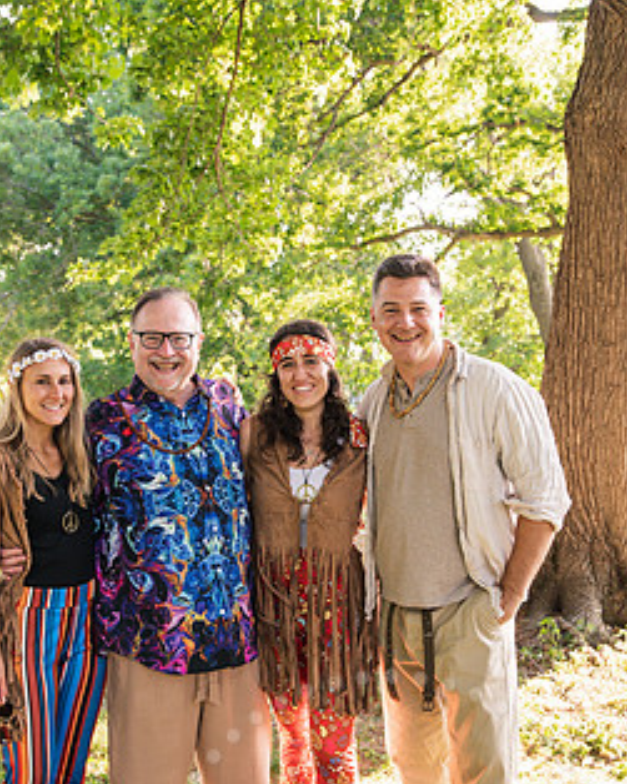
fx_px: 1091
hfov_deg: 32.0
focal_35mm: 47
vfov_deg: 39.4
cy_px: 469
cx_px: 261
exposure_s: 1/320
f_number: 4
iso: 800
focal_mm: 35
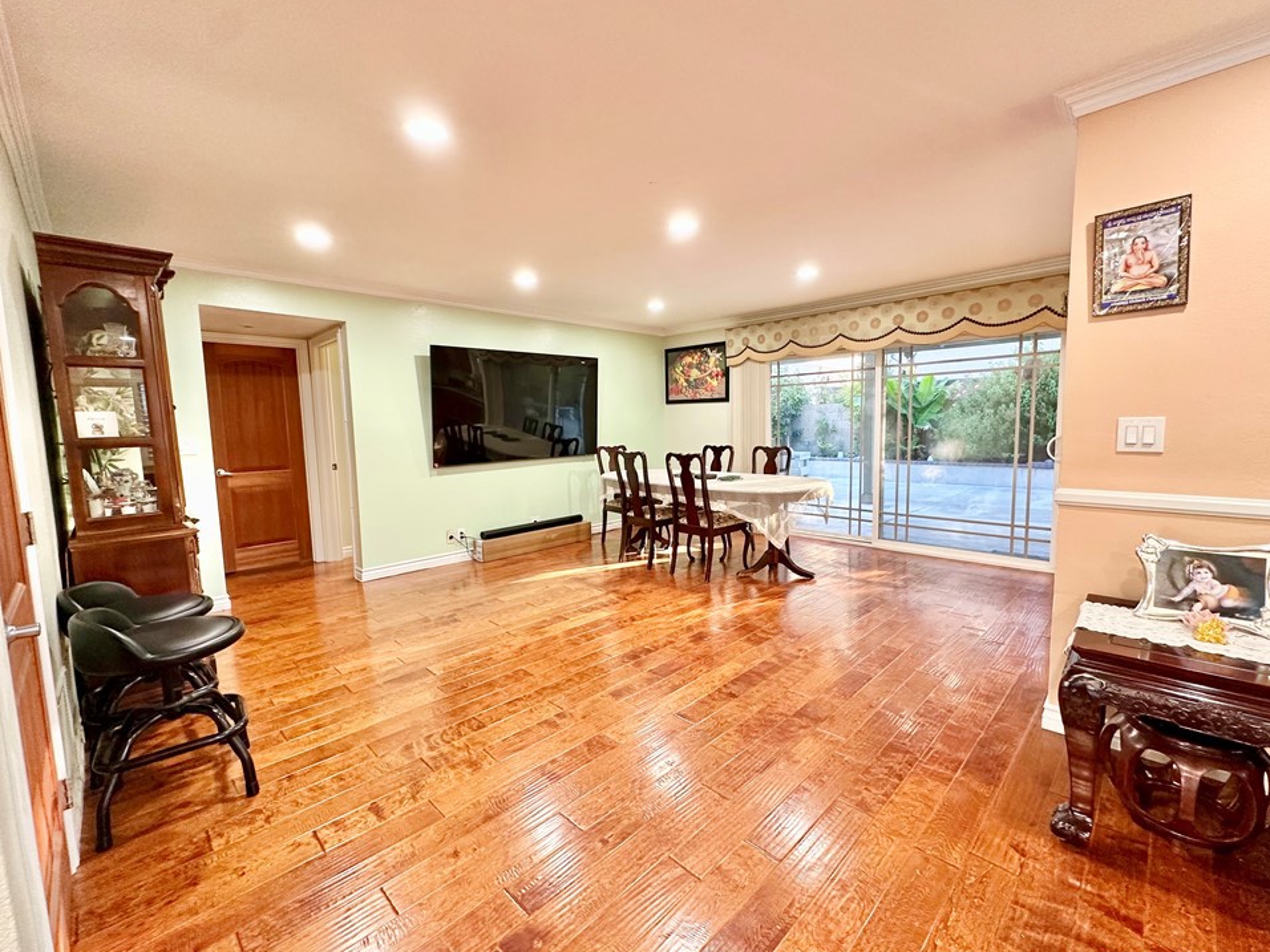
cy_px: 475
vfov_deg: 81.7
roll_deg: +1.1
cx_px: 659
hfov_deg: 98.1
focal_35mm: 15
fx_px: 550
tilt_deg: -5.5
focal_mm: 2.22
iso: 250
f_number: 2.2
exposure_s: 1/60
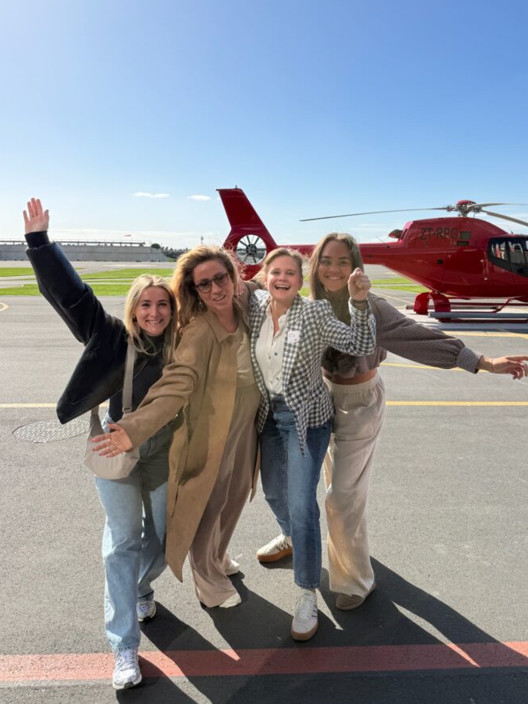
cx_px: 291
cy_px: 318
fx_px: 570
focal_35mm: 28
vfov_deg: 63.3
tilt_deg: -5.8
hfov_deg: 49.6
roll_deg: +0.6
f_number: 1.78
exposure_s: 1/4405
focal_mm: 6.76
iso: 80
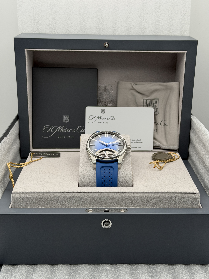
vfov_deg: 39.7
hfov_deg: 30.3
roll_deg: +1.5
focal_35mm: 48
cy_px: 140
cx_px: 104
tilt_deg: -18.2
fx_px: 386
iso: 64
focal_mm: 6.76
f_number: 1.78
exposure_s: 1/126
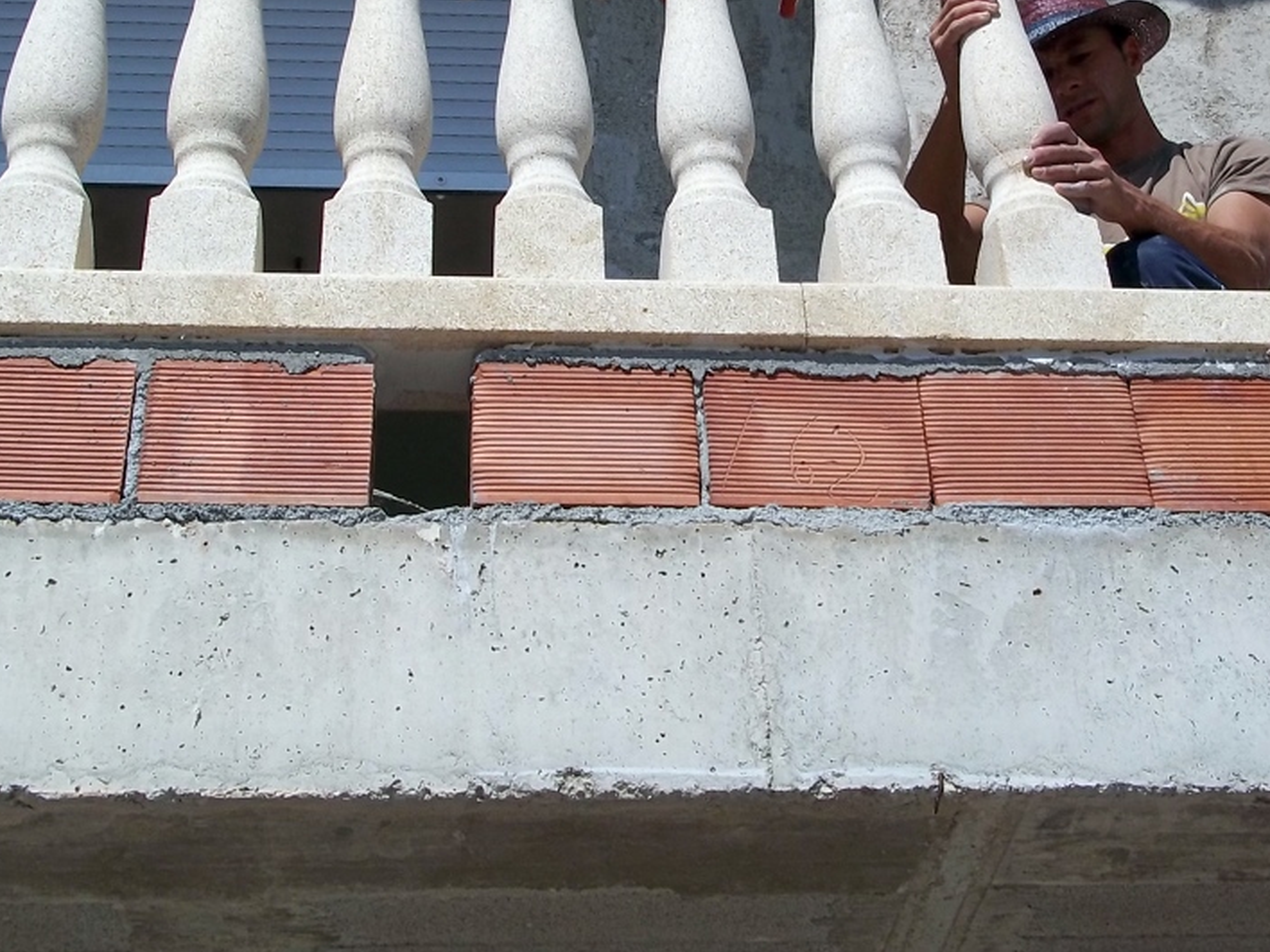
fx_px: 2238
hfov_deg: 31.7
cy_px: 228
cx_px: 633
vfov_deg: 23.8
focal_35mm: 61
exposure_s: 1/400
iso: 80
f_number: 8
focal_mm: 6.5
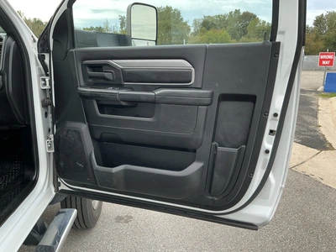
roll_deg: -0.1
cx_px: 168
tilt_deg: -12.4
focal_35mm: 28
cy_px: 126
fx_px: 272
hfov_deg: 63.4
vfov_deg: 49.7
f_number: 1.8
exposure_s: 1/122
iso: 20
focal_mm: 3
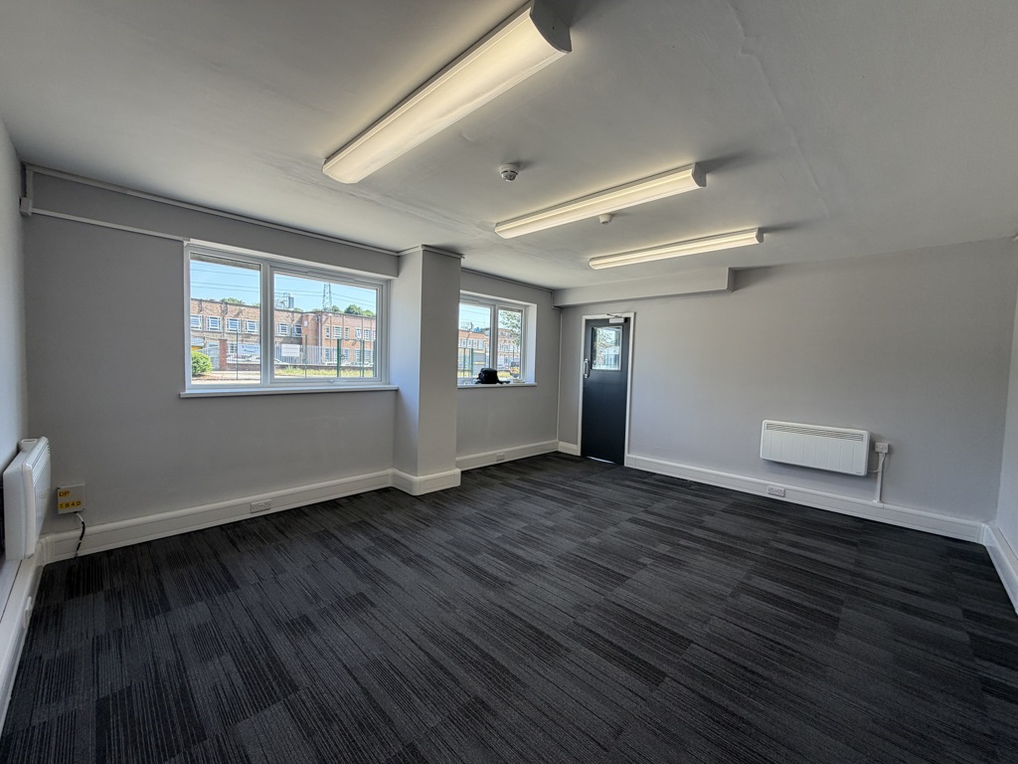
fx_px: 412
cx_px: 509
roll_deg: -1.9
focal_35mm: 14
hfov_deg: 102.1
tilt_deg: -2.7
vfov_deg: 85.7
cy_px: 382
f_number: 2.2
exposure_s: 1/121
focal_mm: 2.22
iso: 64
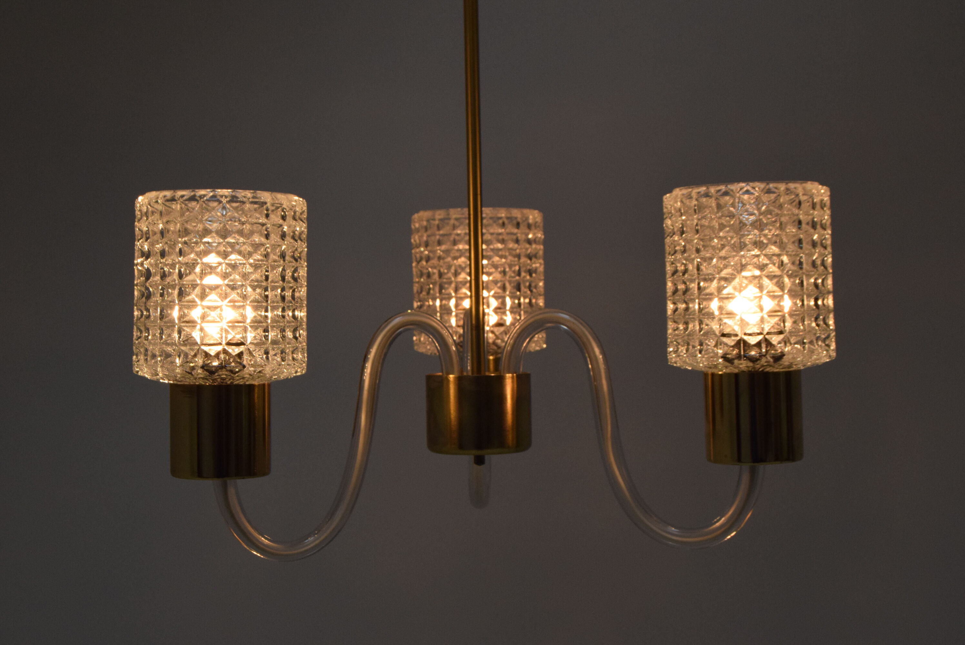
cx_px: 482
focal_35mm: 57
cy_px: 322
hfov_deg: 35.0
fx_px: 1529
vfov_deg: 23.8
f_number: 11
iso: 1600
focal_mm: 38
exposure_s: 1/500
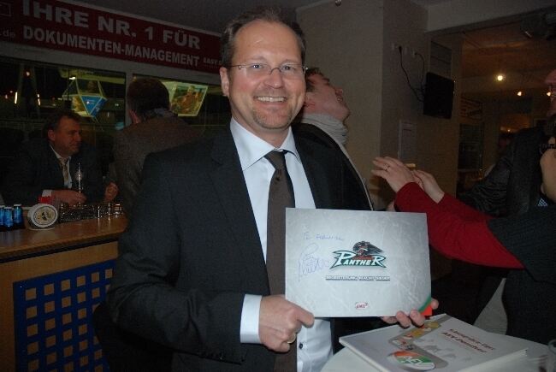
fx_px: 417
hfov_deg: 67.3
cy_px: 186
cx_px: 278
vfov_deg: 48.0
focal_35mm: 27
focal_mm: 18
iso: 400
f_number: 3.5
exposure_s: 1/125
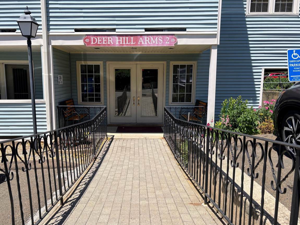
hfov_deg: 61.6
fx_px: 251
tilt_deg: -8.8
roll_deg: +0.0
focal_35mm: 29
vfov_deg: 48.2
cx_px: 138
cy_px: 119
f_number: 1.6
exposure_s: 1/3125
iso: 50
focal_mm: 5.96
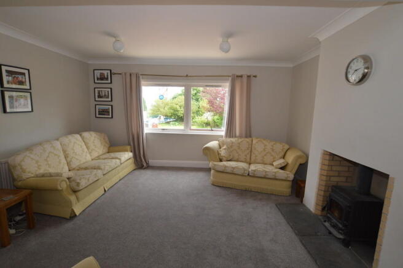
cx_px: 202
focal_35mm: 15
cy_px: 134
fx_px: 168
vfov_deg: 77.2
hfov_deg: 100.4
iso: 400
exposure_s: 1/100
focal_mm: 10
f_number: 5
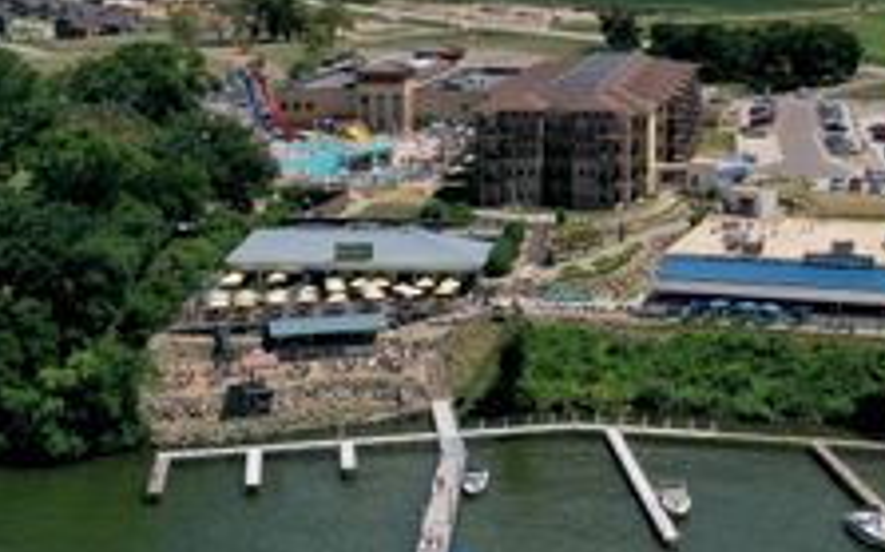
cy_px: 105
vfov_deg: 20.0
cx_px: 730
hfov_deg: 31.1
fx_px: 1542
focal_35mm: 64
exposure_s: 1/1250
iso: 200
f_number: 7.1
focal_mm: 10.26
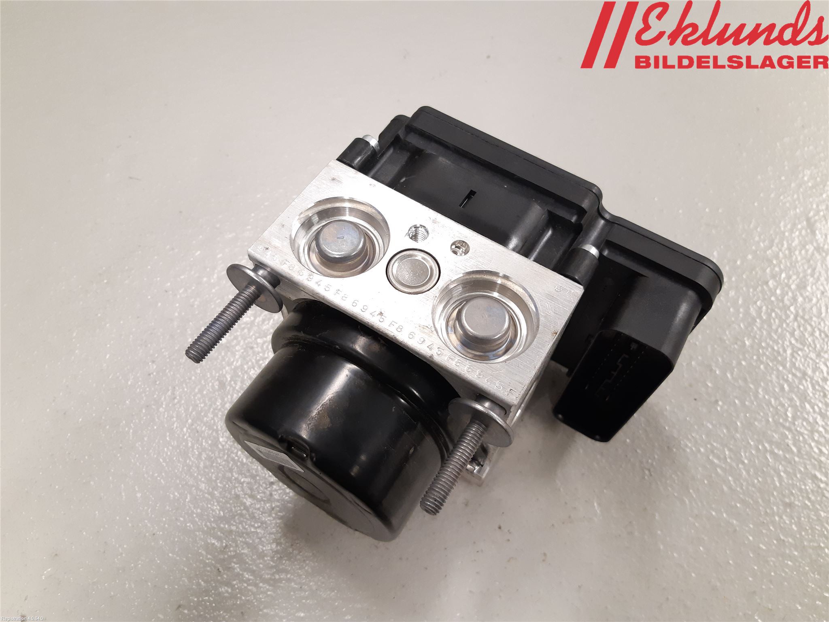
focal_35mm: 26
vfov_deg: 53.1
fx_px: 623
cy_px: 311
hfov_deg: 67.3
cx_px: 414
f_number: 1.7
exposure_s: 1/50
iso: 200
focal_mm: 3.93
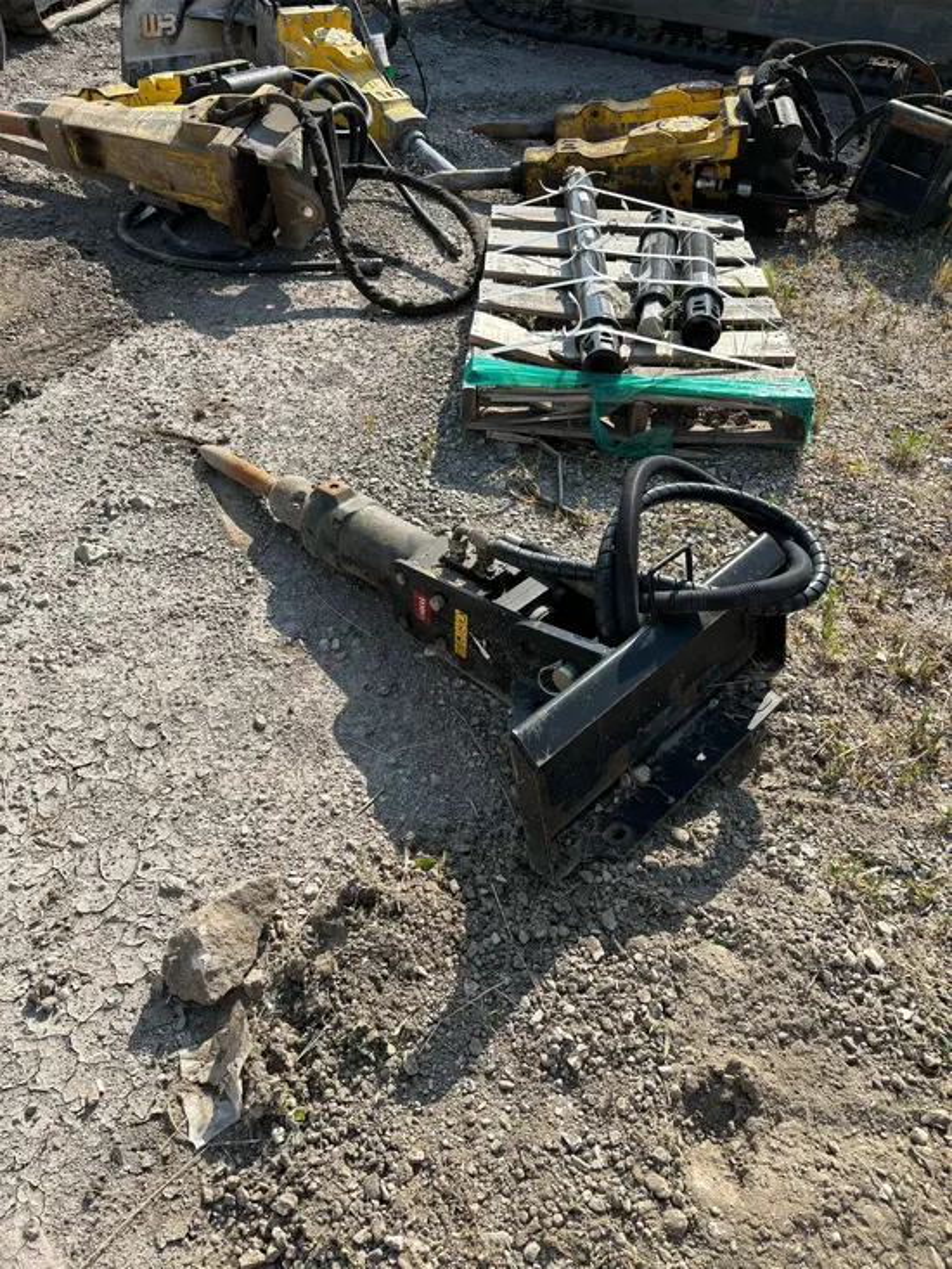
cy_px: 634
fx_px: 953
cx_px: 476
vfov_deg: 67.3
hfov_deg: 53.1
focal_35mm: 26
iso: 50
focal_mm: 5.96
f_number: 1.6
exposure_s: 1/1667
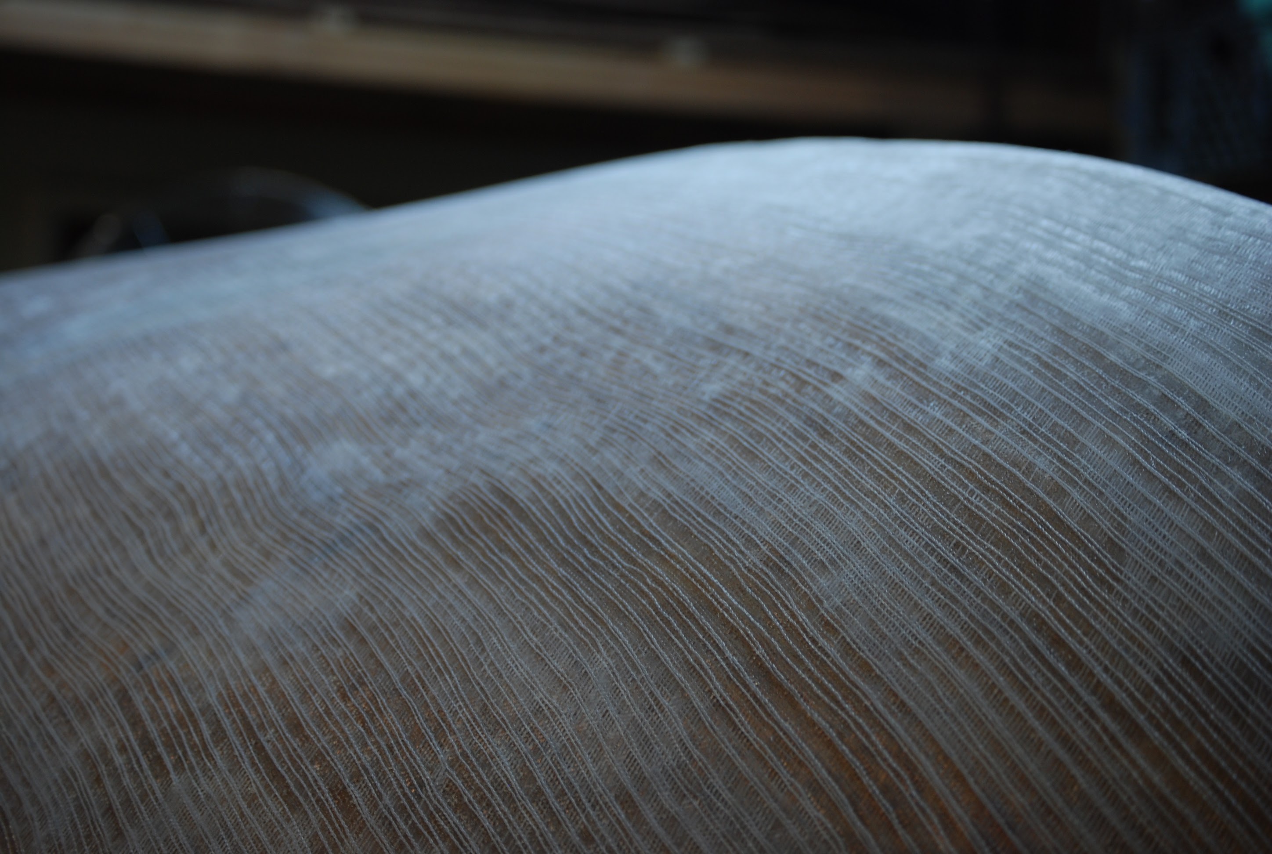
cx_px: 636
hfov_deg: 24.6
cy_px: 427
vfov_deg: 16.6
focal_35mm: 82
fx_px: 2921
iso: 200
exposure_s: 1/30
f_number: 4
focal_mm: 55
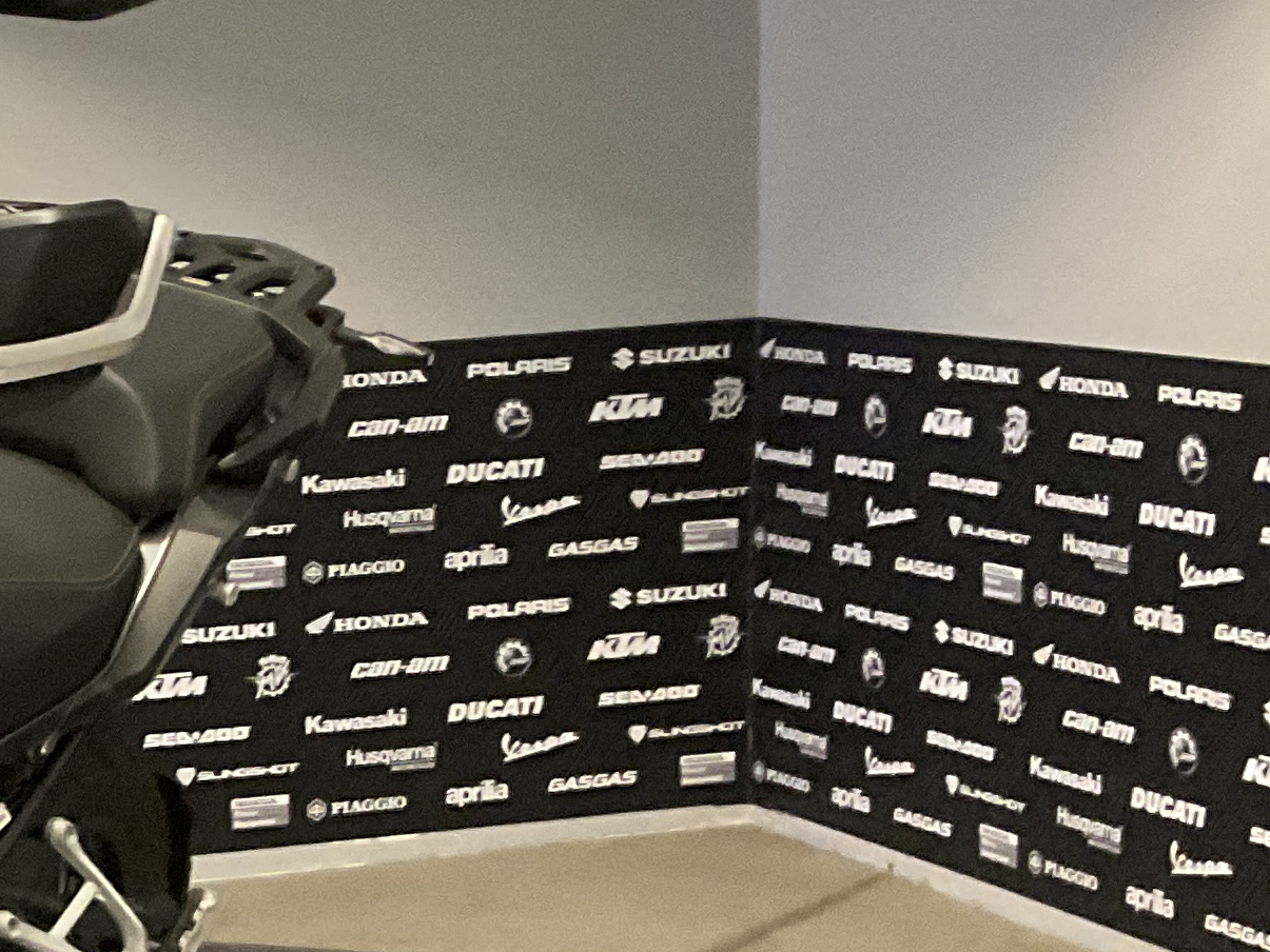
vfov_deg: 15.1
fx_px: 3559
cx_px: -190
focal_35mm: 97
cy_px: 862
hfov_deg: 19.2
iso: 250
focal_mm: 3
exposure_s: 1/60
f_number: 1.8
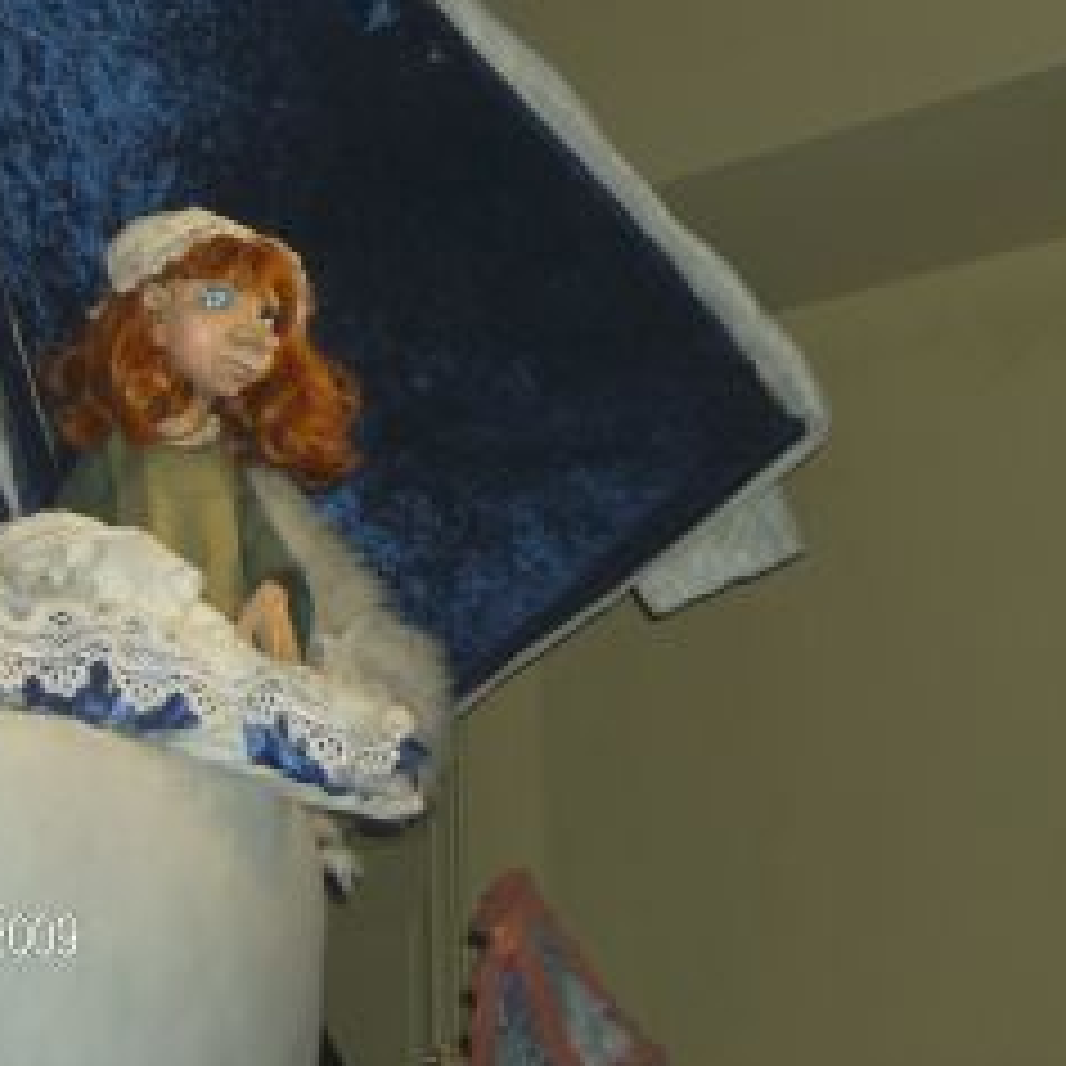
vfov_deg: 16.7
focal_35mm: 104
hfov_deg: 16.7
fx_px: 3623
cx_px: 652
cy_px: 418
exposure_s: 1/91.3
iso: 200
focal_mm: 11.6
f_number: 3.7
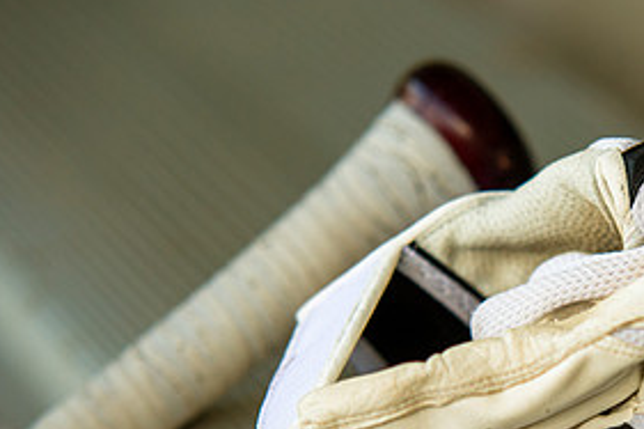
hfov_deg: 11.0
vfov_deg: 7.4
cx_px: 584
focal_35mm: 186
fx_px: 3325
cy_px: 343
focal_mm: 90
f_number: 2.8
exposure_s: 1/750
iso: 400
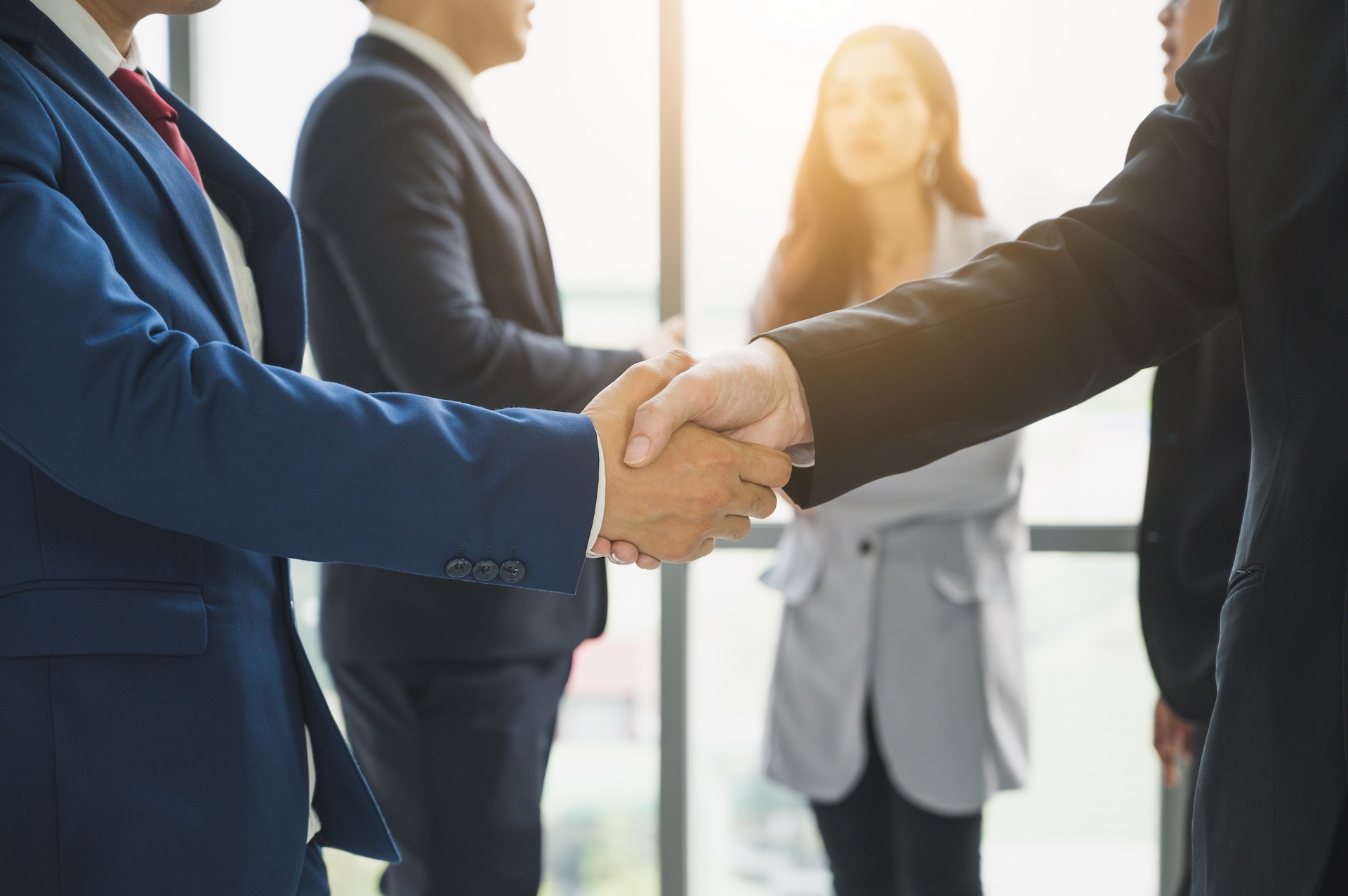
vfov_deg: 19.4
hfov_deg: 28.9
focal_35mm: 70
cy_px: 448
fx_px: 2619
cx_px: 674
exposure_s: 1/500
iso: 640
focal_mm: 70
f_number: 4
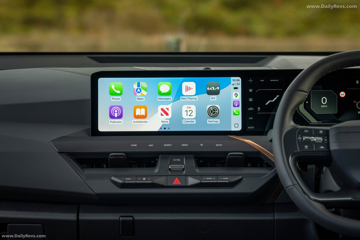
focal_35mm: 150
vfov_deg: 9.1
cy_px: 120
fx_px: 1500
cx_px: 180
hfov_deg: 13.7
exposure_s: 1/80
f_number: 6.3
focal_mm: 150
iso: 500
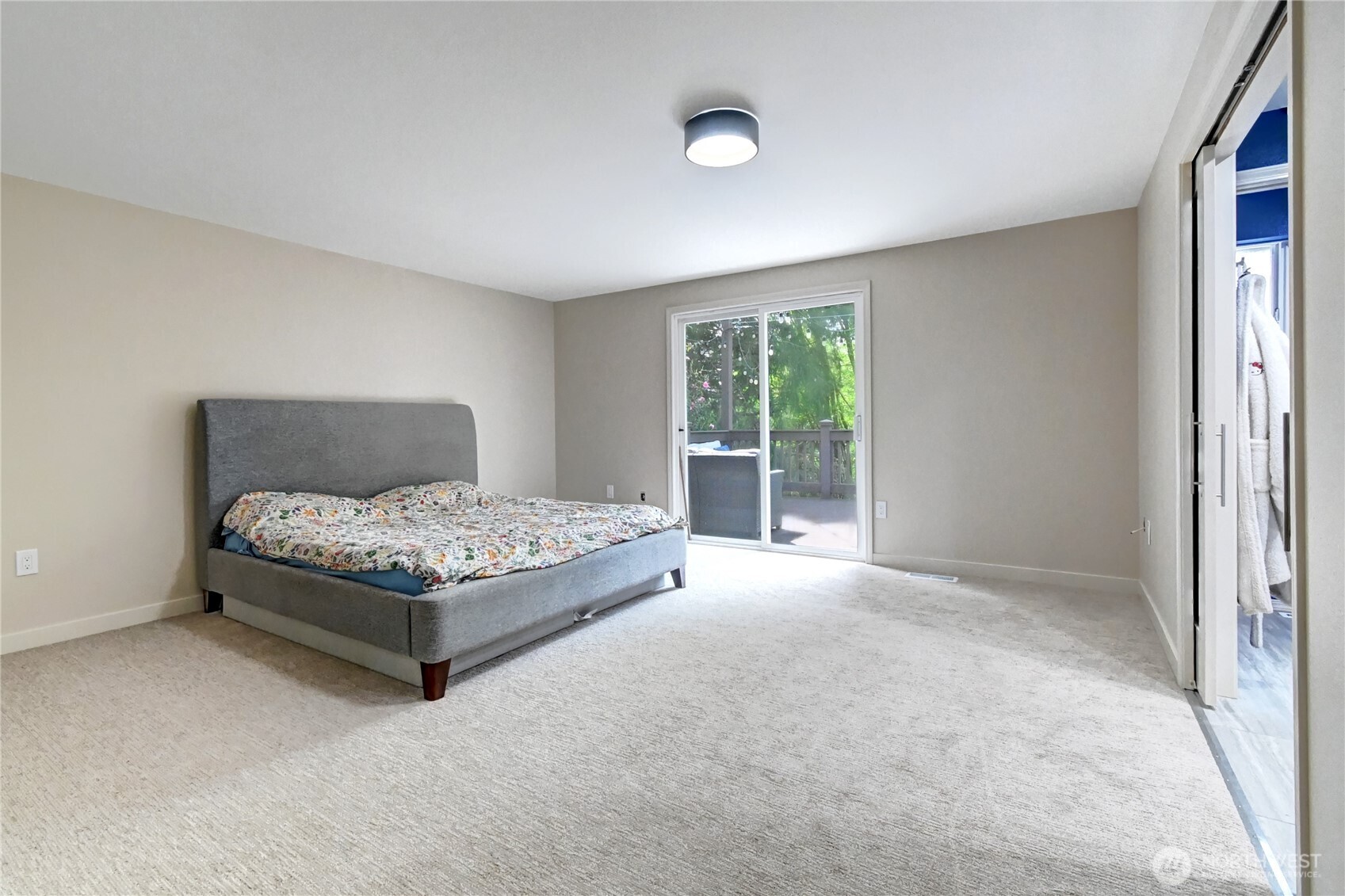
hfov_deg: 100.4
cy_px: 448
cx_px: 672
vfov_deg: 77.3
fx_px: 560
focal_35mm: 15
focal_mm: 10
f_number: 11
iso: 3200
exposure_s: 1/5
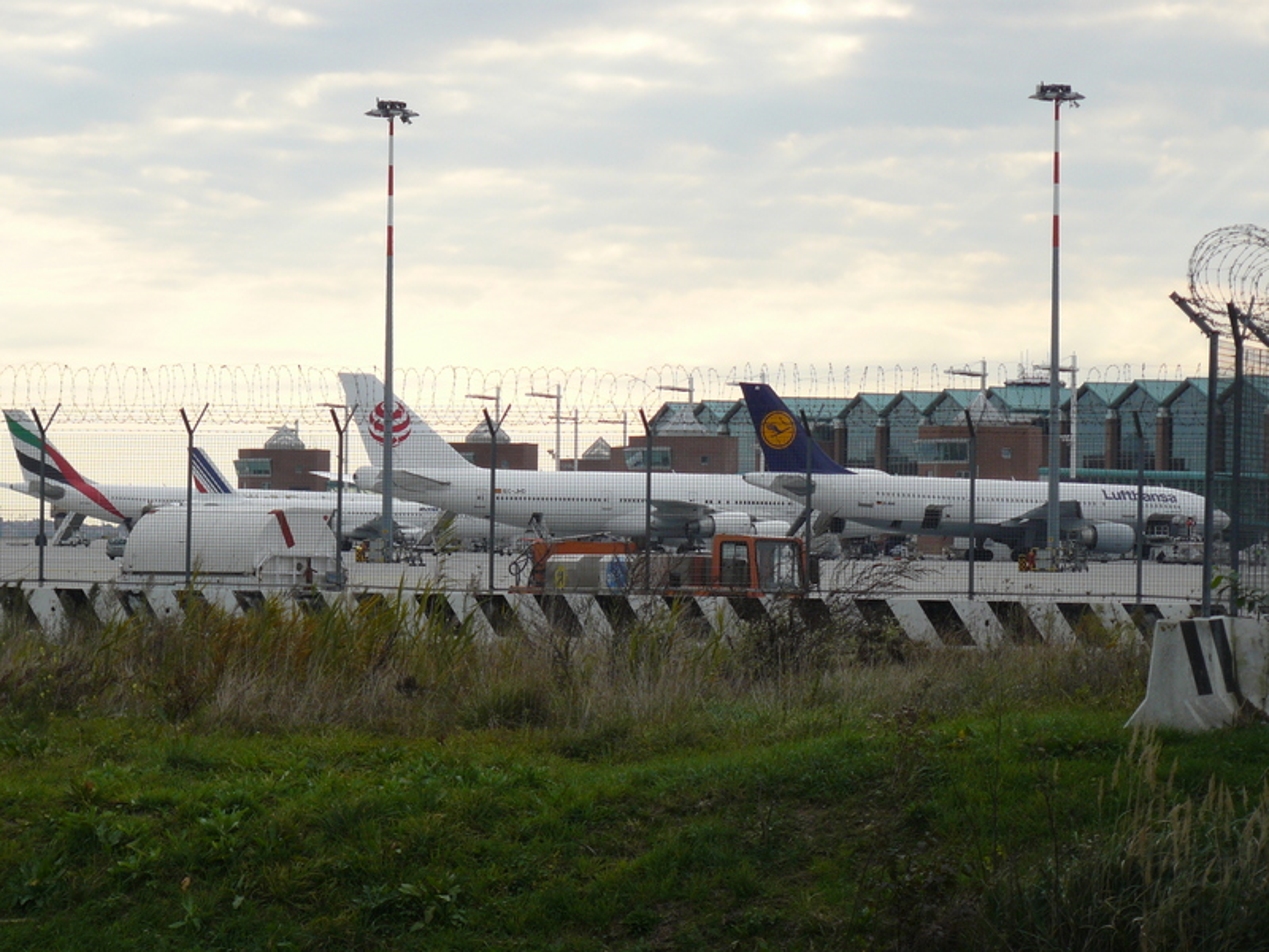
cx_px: 634
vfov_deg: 10.1
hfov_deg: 13.4
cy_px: 476
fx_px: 5389
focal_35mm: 147
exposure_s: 1/400
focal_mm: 24.6
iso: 100
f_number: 3.3
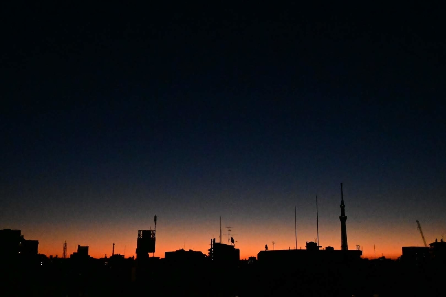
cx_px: 223
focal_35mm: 39
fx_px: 483
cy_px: 148
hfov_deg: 49.6
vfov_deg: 34.2
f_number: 14
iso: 51200
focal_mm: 39
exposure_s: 1/320
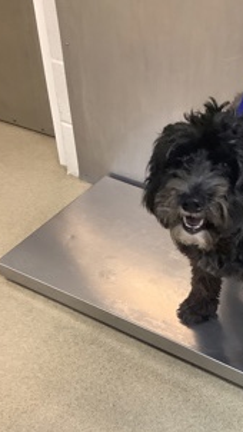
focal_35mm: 47
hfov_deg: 24.9
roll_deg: -5.6
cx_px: 204
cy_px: 289
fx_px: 538
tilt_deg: -44.1
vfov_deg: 43.1
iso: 320
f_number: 2.4
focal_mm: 3.3
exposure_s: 1/60
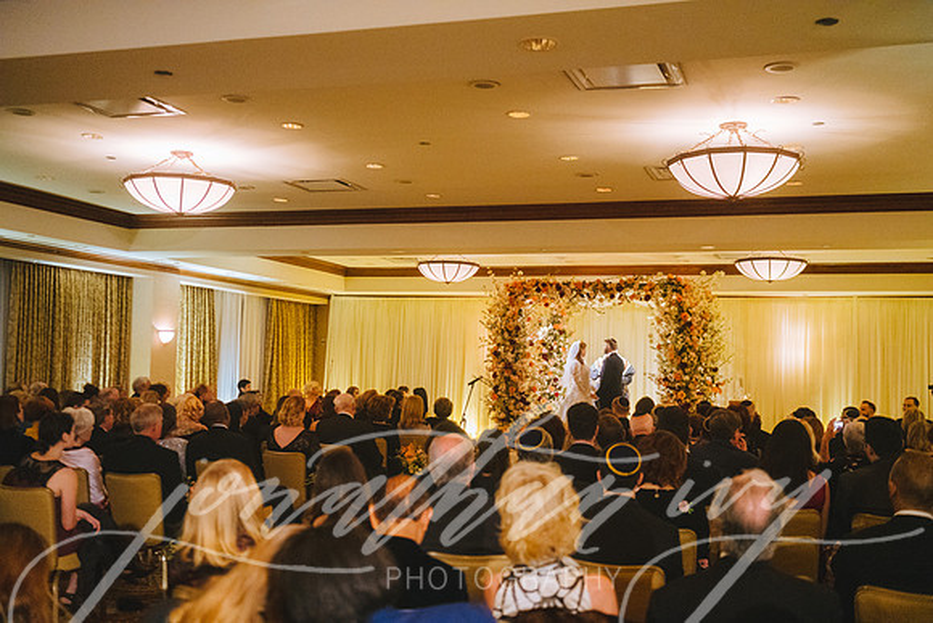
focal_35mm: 40
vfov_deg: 33.4
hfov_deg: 48.4
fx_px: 1038
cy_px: 312
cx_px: 466
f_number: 2.8
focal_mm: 40
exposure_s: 1/320
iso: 5000
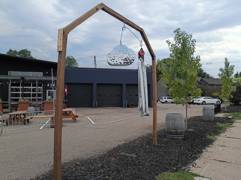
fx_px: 202
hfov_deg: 61.7
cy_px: 90
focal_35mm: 29
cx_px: 120
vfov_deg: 48.2
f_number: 1.8
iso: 104
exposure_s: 1/1142
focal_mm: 4.27
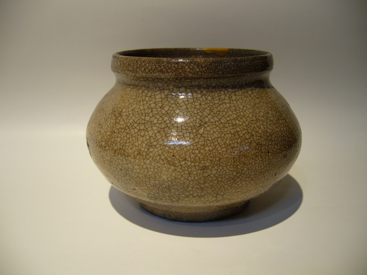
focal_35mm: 35
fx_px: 371
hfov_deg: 52.6
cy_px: 138
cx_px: 184
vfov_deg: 40.7
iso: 100
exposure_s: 1/20
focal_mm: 5.8
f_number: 2.8
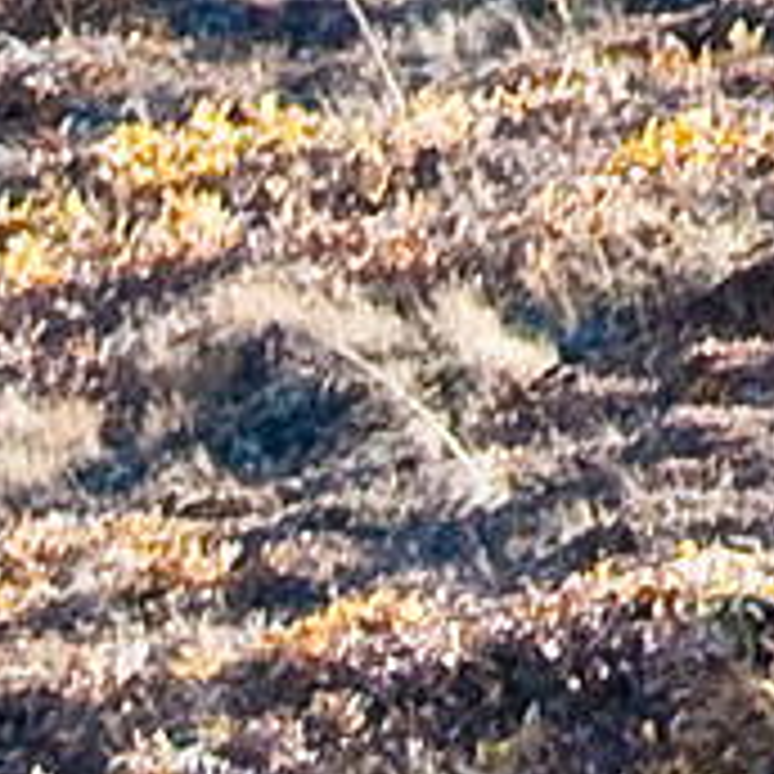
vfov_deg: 1.2
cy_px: 866
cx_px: 612
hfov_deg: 1.2
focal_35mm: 1431
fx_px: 36200
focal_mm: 500
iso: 1100
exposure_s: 1/500
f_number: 9
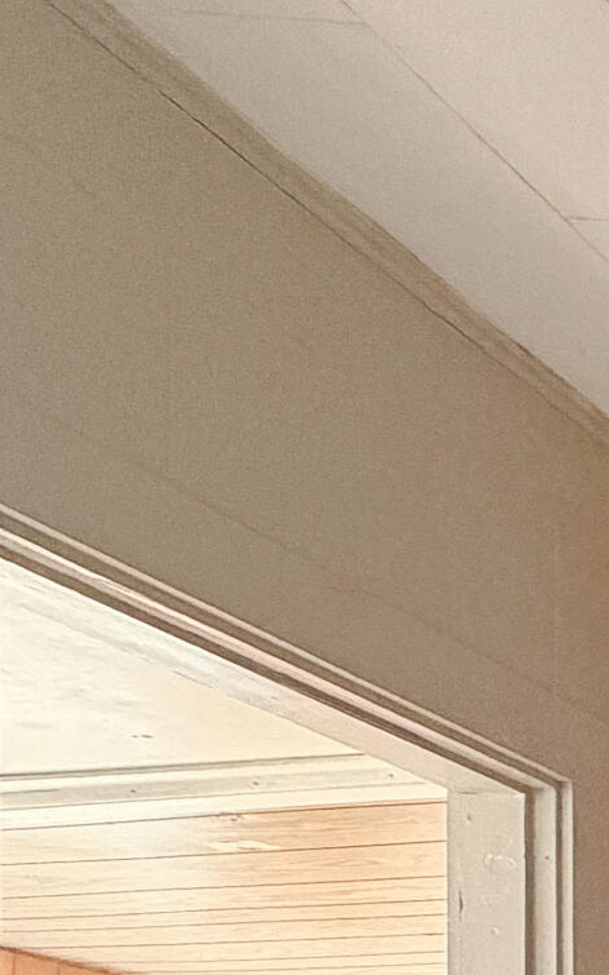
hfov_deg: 12.3
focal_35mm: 59
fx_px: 1566
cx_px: 1720
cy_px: 1263
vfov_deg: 28.4
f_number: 2.2
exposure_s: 1/107
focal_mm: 2.22
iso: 320
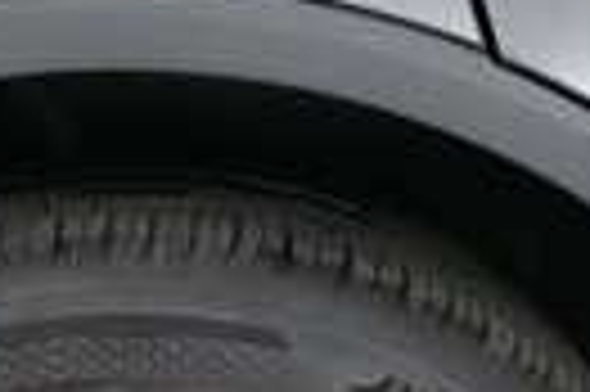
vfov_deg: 10.8
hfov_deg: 17.4
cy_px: 757
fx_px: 1915
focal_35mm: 117
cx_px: 153
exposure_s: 1/250
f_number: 2.8
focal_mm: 24
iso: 8000
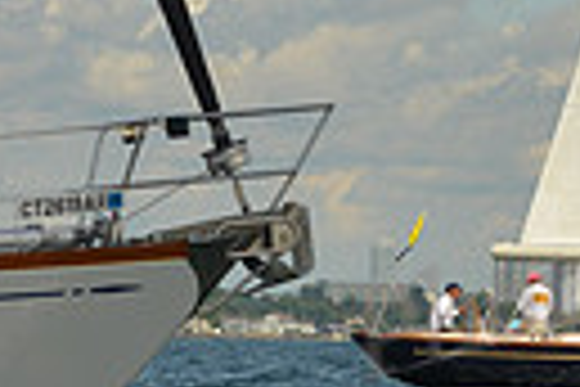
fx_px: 5075
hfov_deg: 6.3
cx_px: 1223
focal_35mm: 315
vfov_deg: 4.4
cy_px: -34
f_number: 9
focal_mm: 70
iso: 320
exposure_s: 1/1250
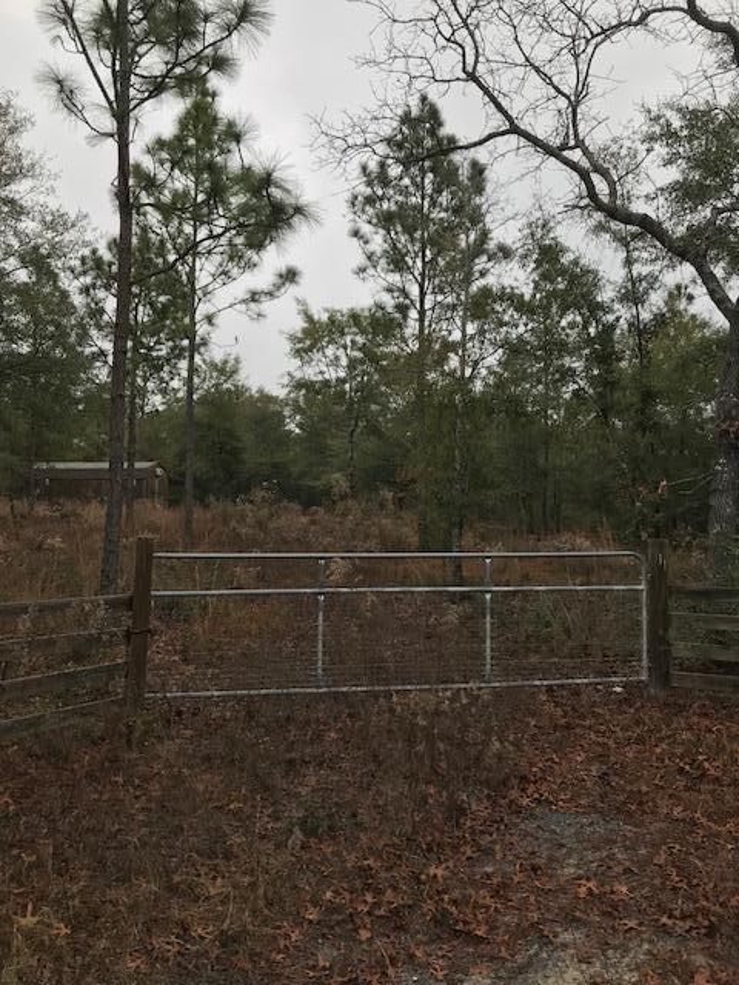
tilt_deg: +5.4
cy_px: 492
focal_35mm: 28
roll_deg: -0.4
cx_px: 370
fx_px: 797
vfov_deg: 63.4
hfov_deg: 49.7
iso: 20
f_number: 1.8
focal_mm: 3.99
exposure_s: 1/499
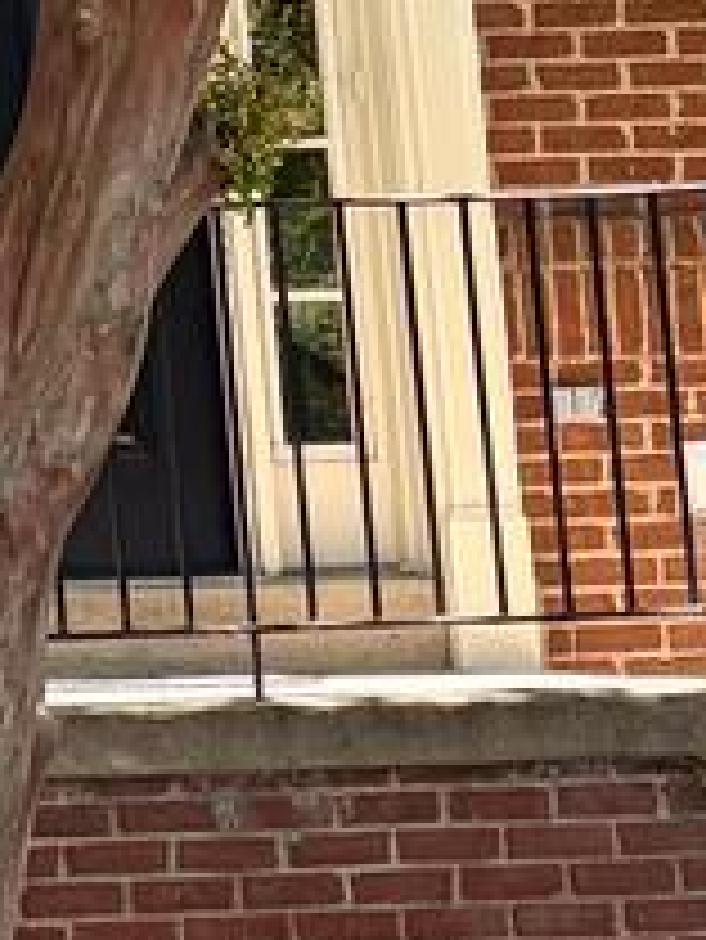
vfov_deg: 10.0
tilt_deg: +11.0
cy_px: -468
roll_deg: +1.5
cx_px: -1183
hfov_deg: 7.2
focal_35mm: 191
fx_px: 5189
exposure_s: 1/623
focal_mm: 5.96
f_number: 1.6
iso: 64
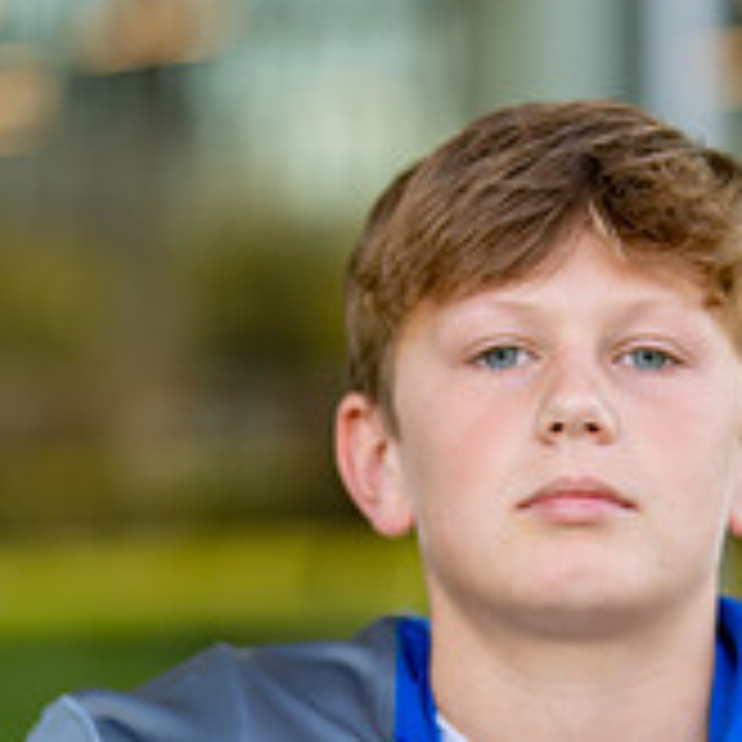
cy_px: 877
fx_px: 4511
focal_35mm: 186
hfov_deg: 9.4
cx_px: 623
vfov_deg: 9.3
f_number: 1.2
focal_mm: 50
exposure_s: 1/640
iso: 100
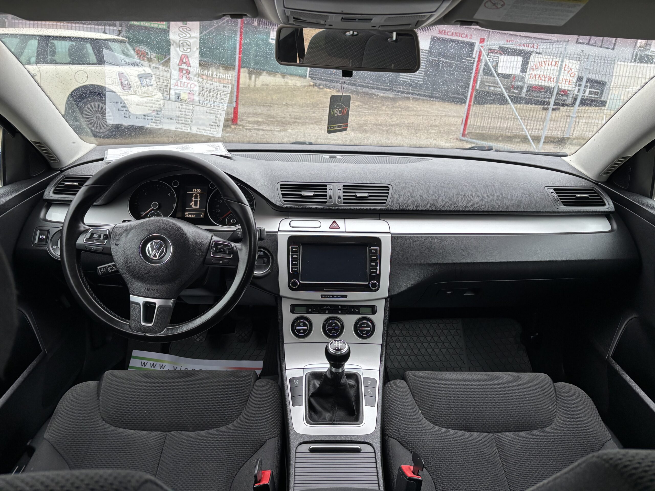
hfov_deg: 67.3
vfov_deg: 53.1
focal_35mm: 26
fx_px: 492
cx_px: 328
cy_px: 246
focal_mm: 5.96
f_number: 1.6
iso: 125
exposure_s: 1/121
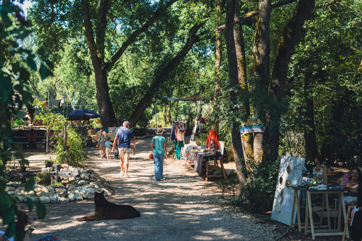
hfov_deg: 39.6
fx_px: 503
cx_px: 181
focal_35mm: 50
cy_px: 120
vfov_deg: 27.0
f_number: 4
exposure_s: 1/160
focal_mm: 50
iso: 100
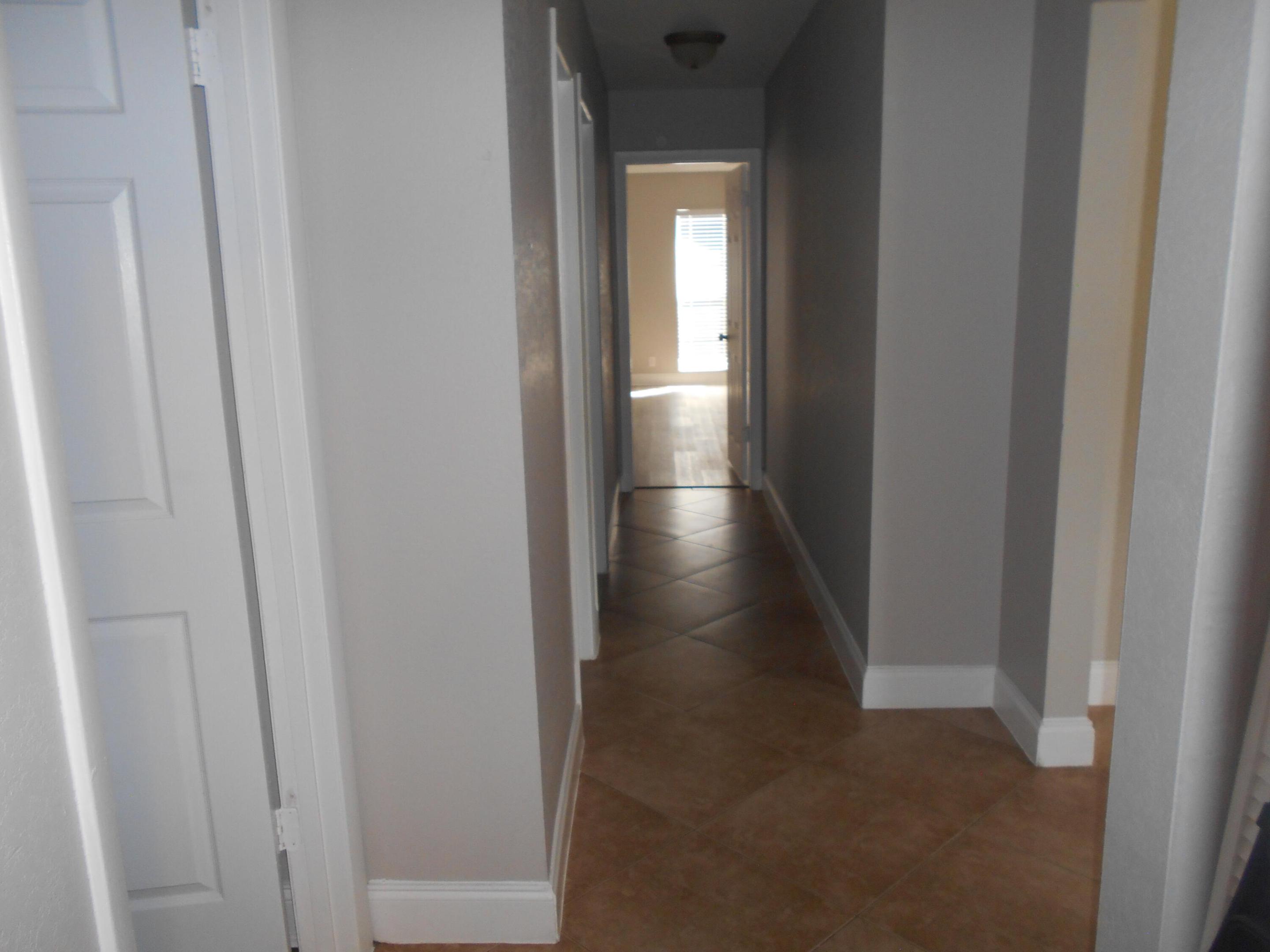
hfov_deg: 67.3
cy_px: 476
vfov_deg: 53.1
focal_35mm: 26
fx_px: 954
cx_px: 635
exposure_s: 1/25
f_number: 3.2
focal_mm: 4.6
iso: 200
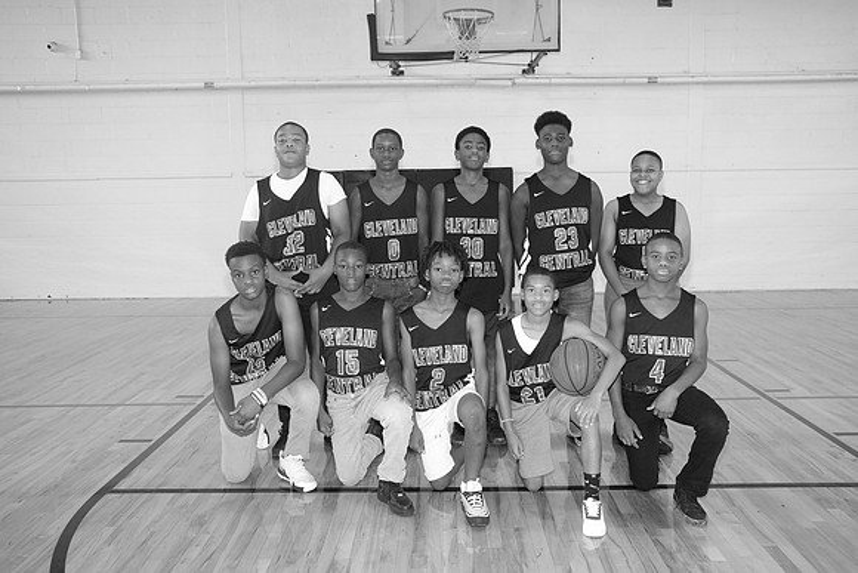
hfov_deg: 54.4
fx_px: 834
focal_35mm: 35
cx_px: 429
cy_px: 286
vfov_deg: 37.9
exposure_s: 1/200
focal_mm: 23
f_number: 2.8
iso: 1000
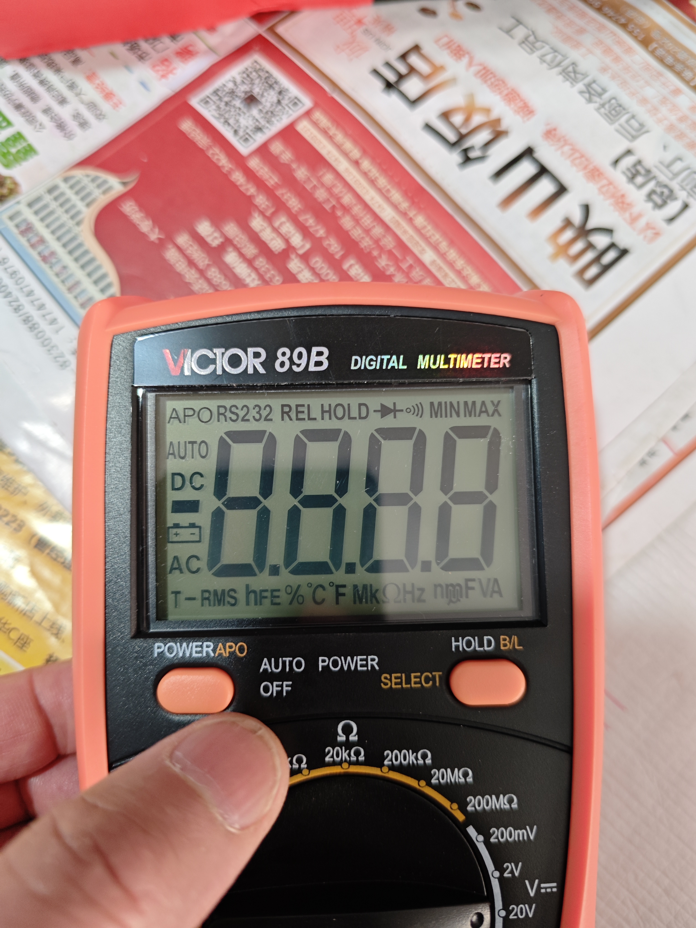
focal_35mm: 24
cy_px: 464
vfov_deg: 71.6
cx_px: 348
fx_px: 643
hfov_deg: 56.8
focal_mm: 5.84
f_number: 1.6
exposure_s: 1/53.6
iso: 200
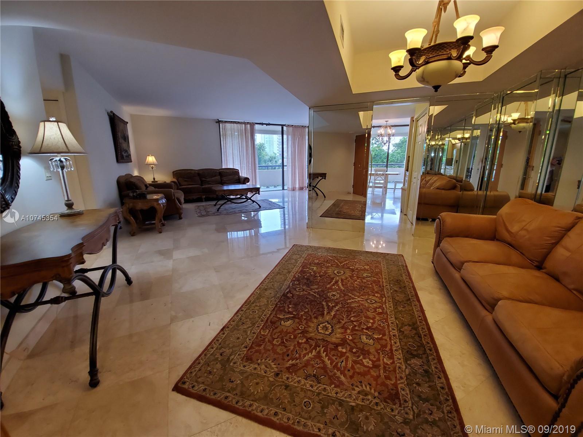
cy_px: 218
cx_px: 292
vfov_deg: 89.9
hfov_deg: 106.2
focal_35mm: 13
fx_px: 219
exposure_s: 1/29
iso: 64
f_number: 2.2
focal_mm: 1.8
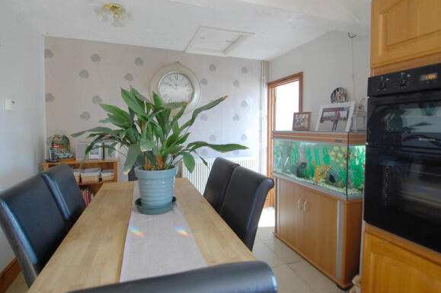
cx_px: 201
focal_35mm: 17
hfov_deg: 93.1
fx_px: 208
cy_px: 137
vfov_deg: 70.3
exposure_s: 1/30
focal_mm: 10
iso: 450
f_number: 3.5
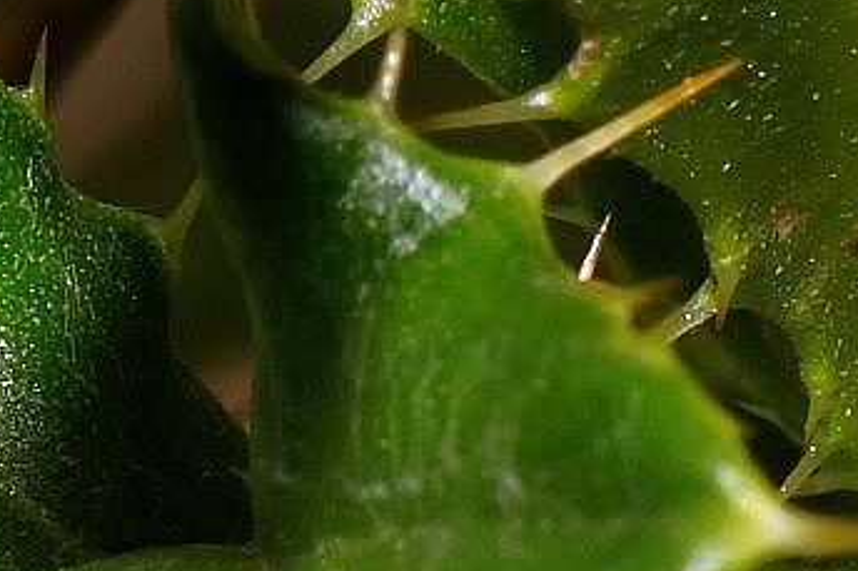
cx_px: 1898
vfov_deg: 1.7
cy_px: -373
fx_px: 18723
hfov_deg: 2.6
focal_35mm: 786
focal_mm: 90
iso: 100
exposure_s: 1/160
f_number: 16
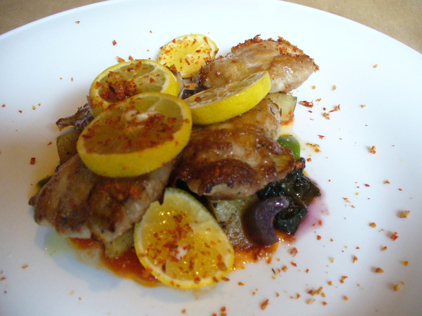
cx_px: 211
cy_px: 158
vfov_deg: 38.7
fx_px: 451
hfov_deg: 50.1
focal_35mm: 37
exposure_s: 1/200
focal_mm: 6.1
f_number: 2.8
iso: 400
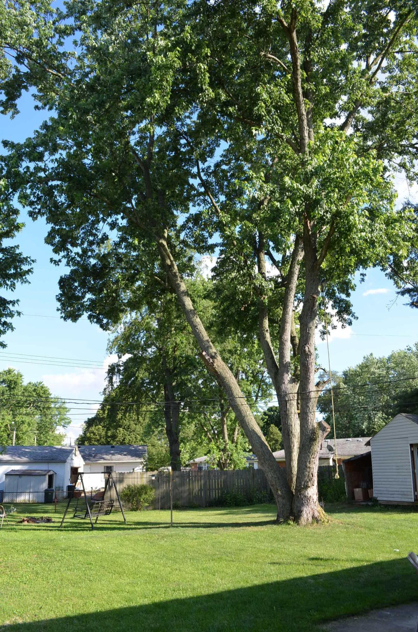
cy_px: 316
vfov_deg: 67.5
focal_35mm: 27
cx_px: 209
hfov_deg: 47.7
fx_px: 473
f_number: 7.1
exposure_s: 1/200
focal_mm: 18
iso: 200
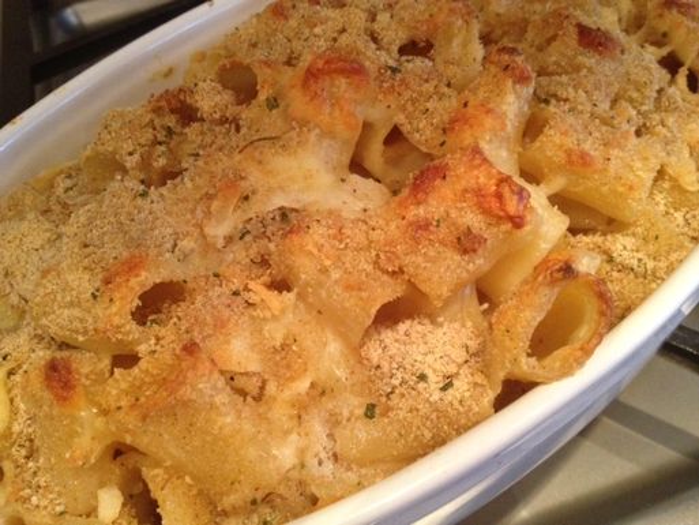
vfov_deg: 40.7
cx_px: 350
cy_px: 262
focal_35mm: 35
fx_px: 707
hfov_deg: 52.6
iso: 320
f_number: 2.4
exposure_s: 1/20
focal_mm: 4.28
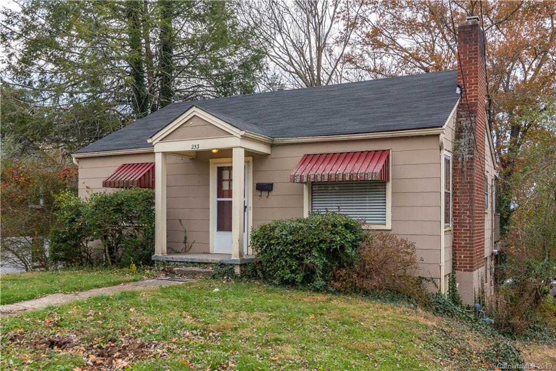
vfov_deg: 42.3
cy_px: 186
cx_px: 278
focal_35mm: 31
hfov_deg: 60.3
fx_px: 479
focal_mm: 31
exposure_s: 1/250
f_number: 8
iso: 320
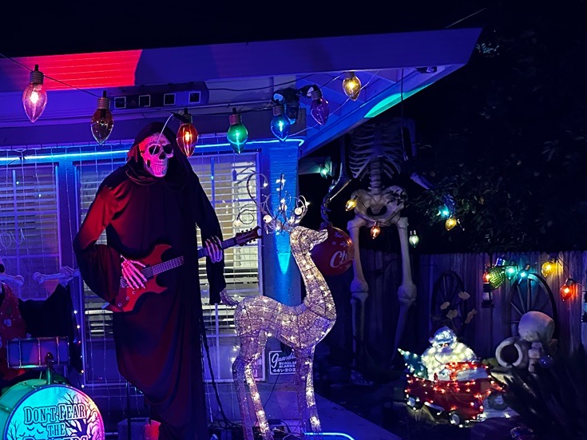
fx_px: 831
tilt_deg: -4.1
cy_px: 329
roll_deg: +3.5
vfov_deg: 29.2
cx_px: 26
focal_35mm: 49
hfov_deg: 35.8
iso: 1000
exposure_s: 1/40
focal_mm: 6.86
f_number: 1.78
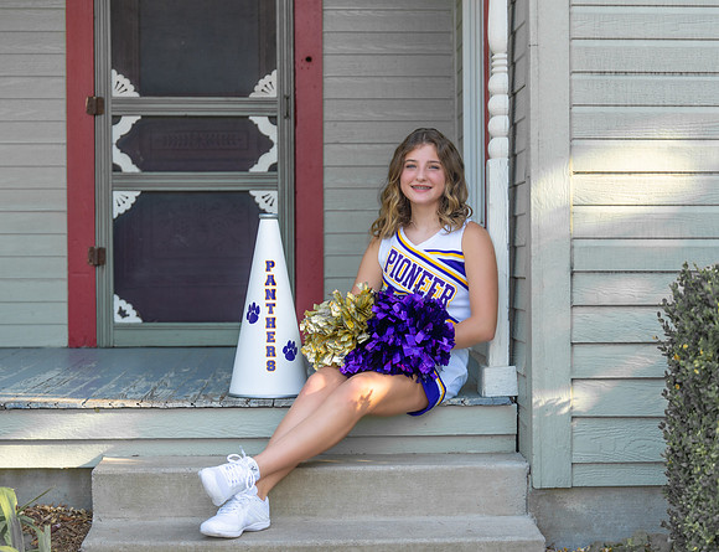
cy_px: 276
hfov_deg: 23.9
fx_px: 1699
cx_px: 414
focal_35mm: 81
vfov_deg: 18.4
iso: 125
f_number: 2.8
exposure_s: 1/320
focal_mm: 70
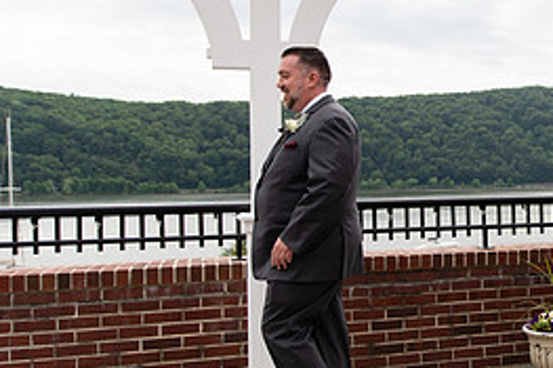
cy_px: 159
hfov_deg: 34.3
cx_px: 551
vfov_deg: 25.5
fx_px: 814
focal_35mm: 53
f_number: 2.8
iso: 125
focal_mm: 24
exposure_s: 1/1600
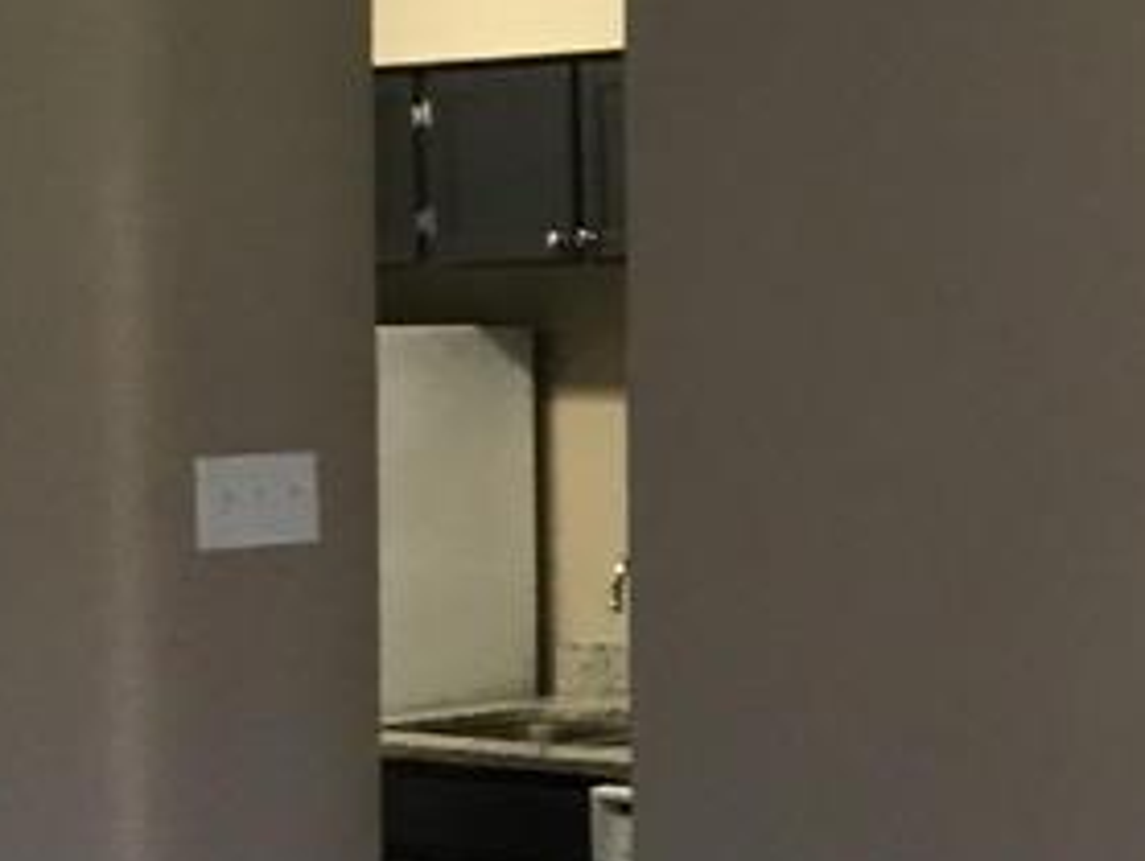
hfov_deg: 15.2
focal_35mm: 114
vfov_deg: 13.0
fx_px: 3774
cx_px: 1989
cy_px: 317
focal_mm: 3.3
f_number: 2.4
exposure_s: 1/30
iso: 80
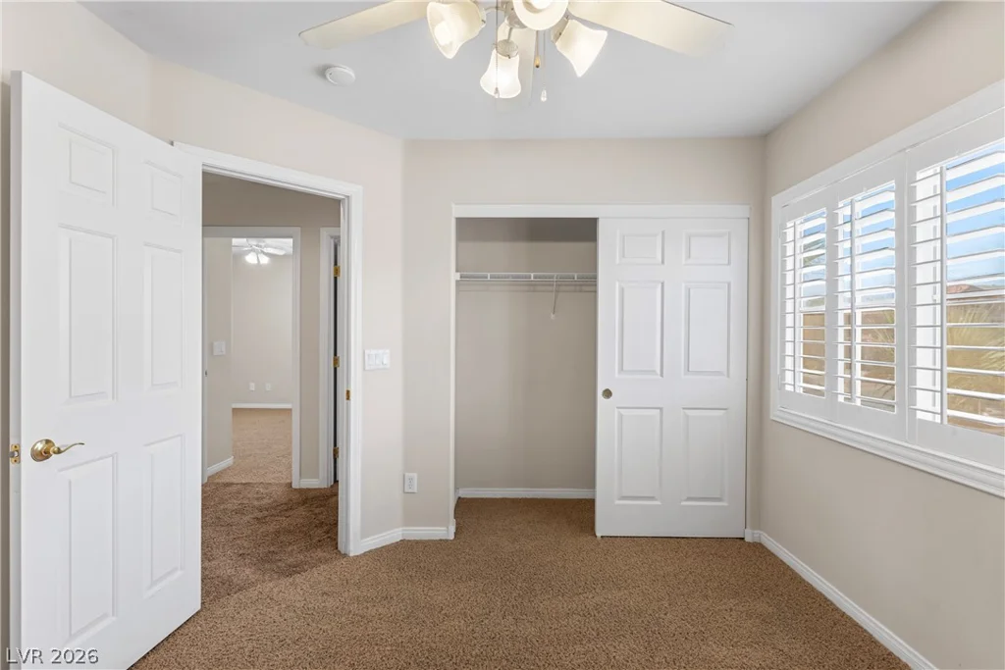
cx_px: 502
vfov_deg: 70.5
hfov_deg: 93.3
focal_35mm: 17
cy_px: 335
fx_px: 475
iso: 400
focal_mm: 17
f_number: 8
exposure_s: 1/320
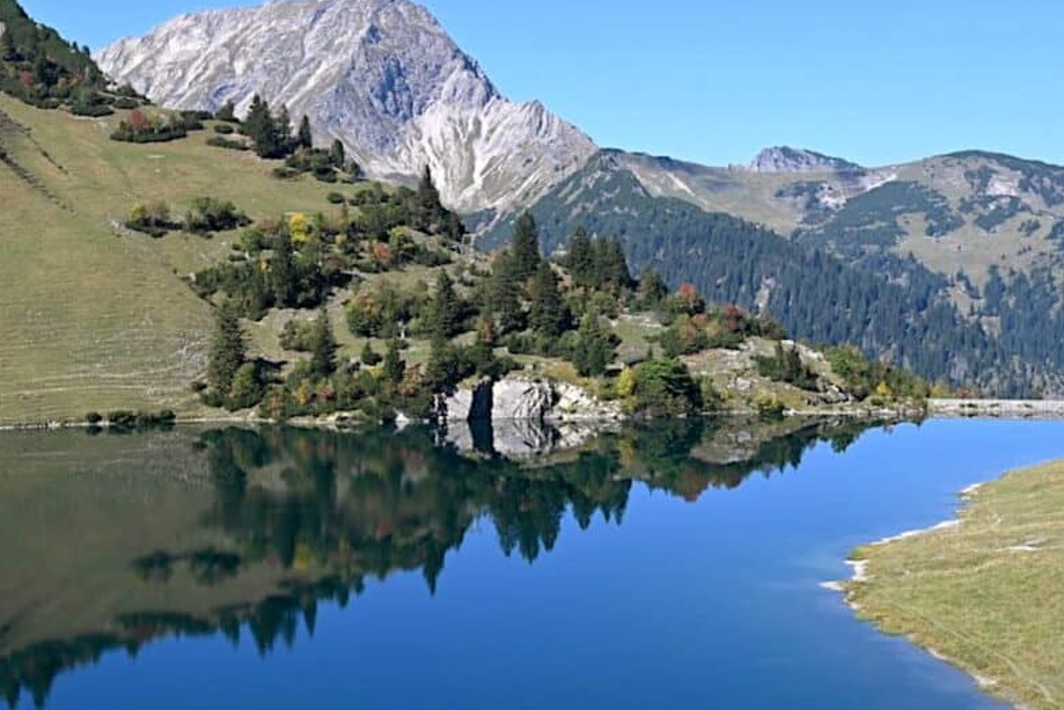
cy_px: 271
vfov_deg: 24.1
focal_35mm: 56
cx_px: 382
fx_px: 1655
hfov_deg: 35.4
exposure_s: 1/320
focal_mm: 43
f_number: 7.1
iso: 100
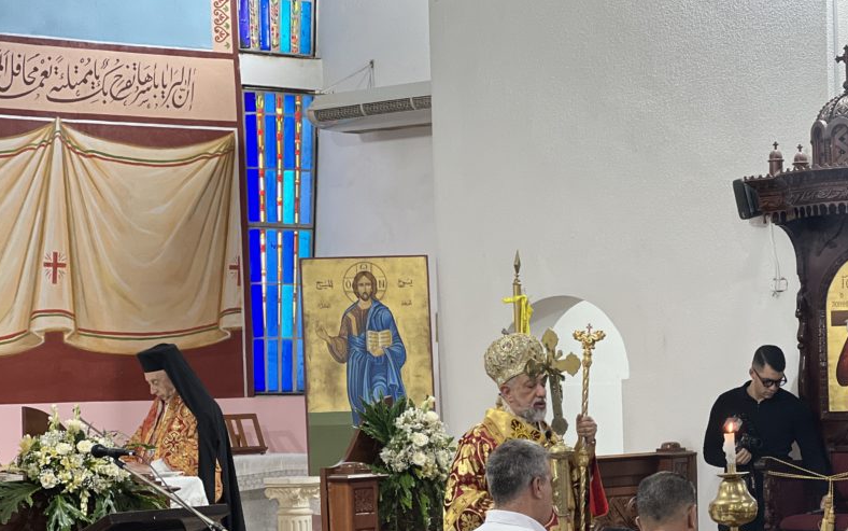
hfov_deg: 19.6
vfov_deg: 12.3
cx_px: 527
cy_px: 361
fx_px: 2450
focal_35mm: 106
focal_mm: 9
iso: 125
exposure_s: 1/40
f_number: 2.8
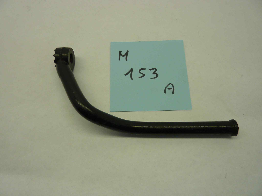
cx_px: 131
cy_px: 98
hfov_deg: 69.4
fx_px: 189
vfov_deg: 54.9
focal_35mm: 25
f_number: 3.3
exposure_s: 1/100
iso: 160
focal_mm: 4.1
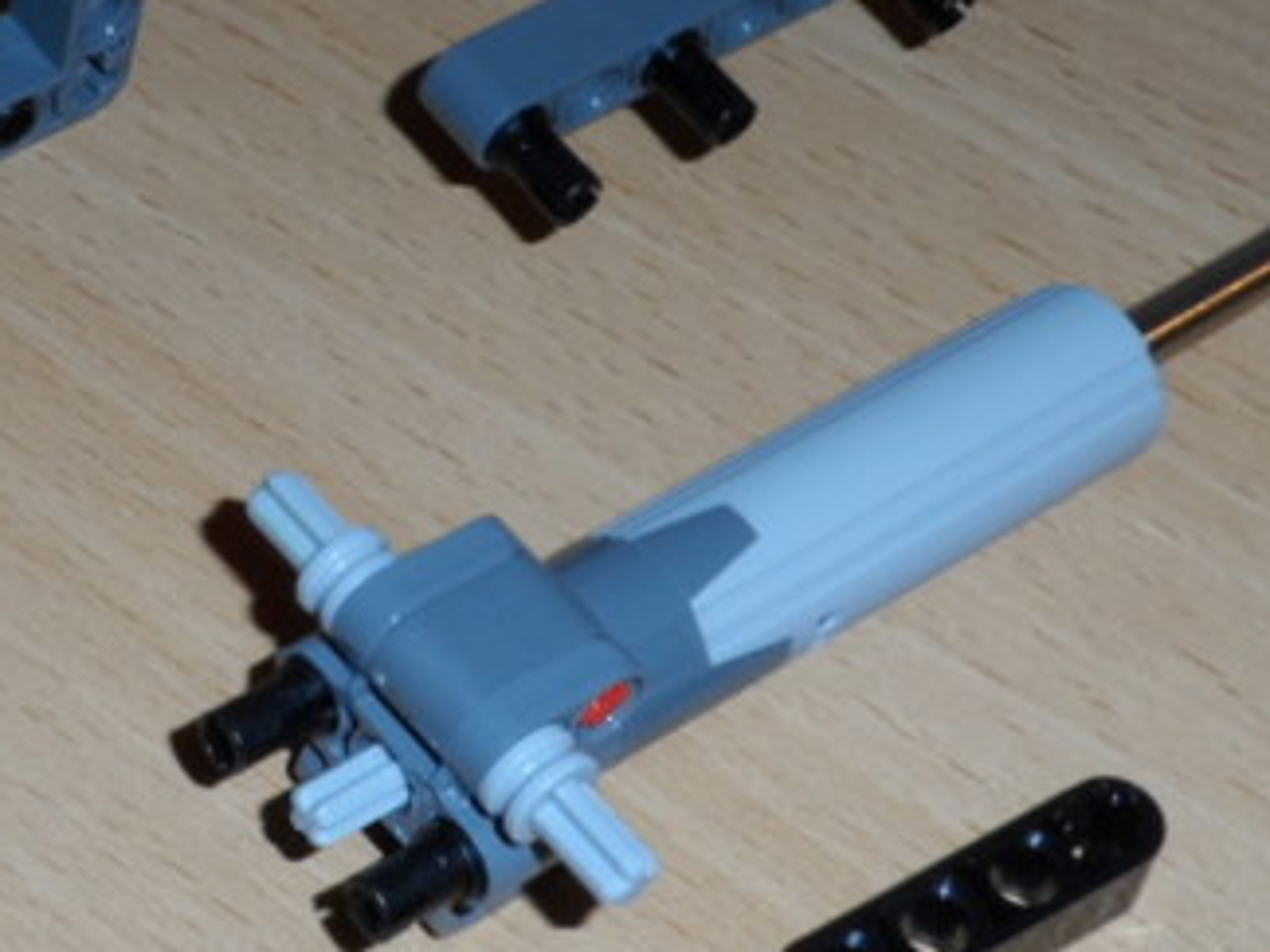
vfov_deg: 13.0
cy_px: 304
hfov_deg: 17.0
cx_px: 122
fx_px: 4182
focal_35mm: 114
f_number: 7.4
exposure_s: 1/15
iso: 100
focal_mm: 6.8
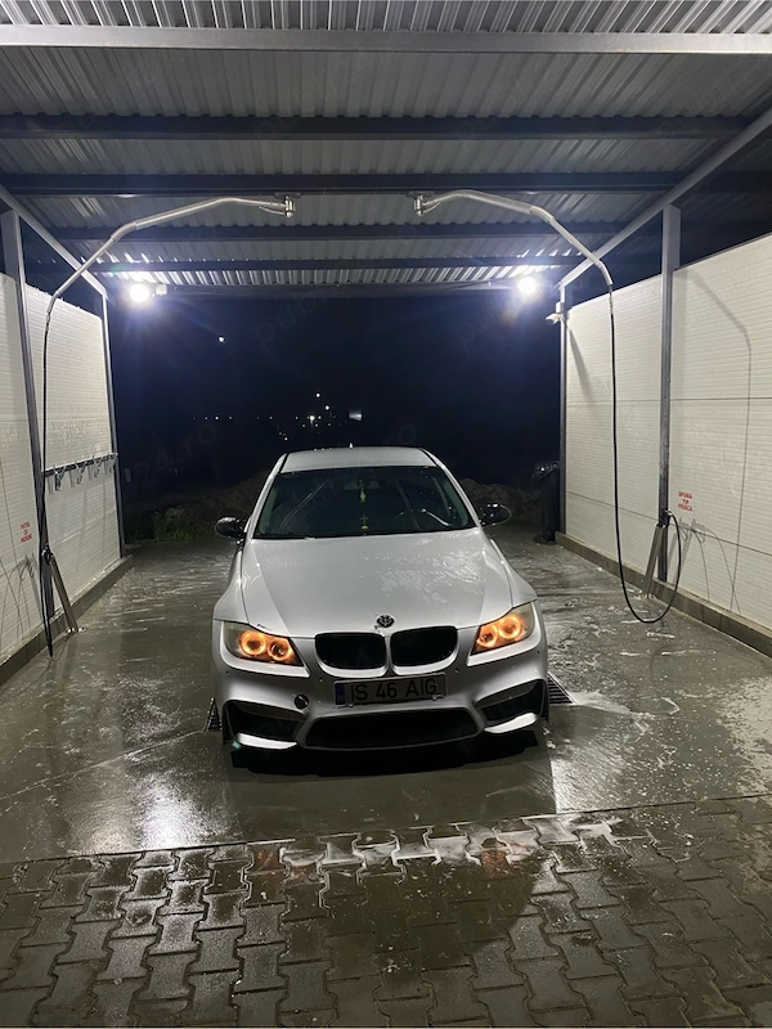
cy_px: 514
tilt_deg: -6.4
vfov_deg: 67.3
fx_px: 773
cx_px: 386
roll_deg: +2.3
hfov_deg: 53.1
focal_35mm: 26
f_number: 1.8
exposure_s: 1/50
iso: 125
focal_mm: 4.25
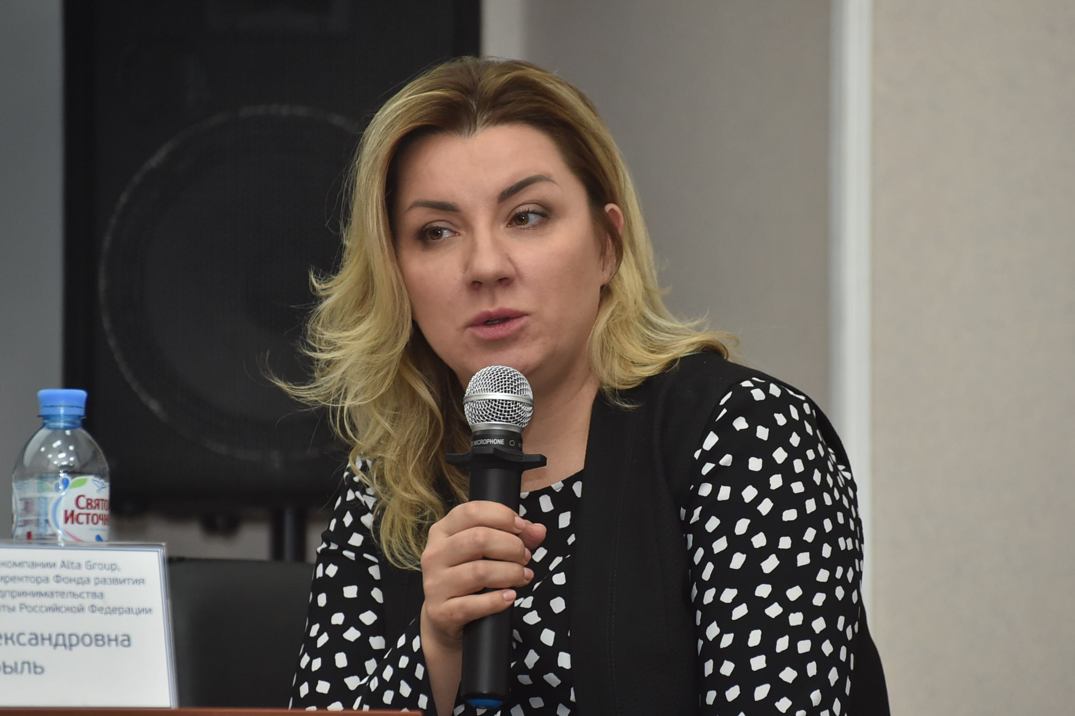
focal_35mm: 249
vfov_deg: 5.5
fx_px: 7431
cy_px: 401
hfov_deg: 8.3
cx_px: 554
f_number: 6.3
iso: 2500
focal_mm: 220
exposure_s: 1/200
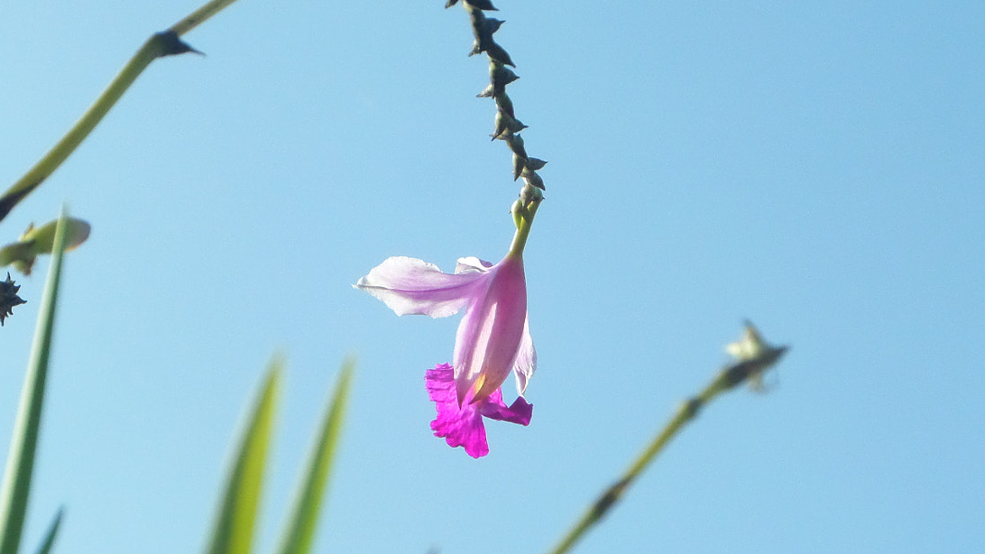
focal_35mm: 166
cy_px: 290
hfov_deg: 13.0
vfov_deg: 7.3
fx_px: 4335
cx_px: 460
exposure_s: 1/1500
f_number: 5
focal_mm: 17
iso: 400
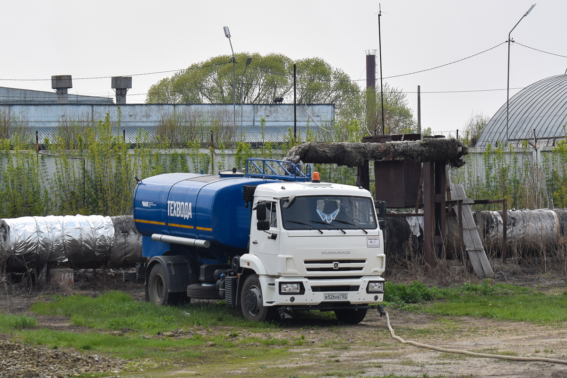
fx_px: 1299
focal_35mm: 82
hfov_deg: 24.6
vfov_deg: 16.6
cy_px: 189
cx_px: 284
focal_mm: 55
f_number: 5.6
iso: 200
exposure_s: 1/640
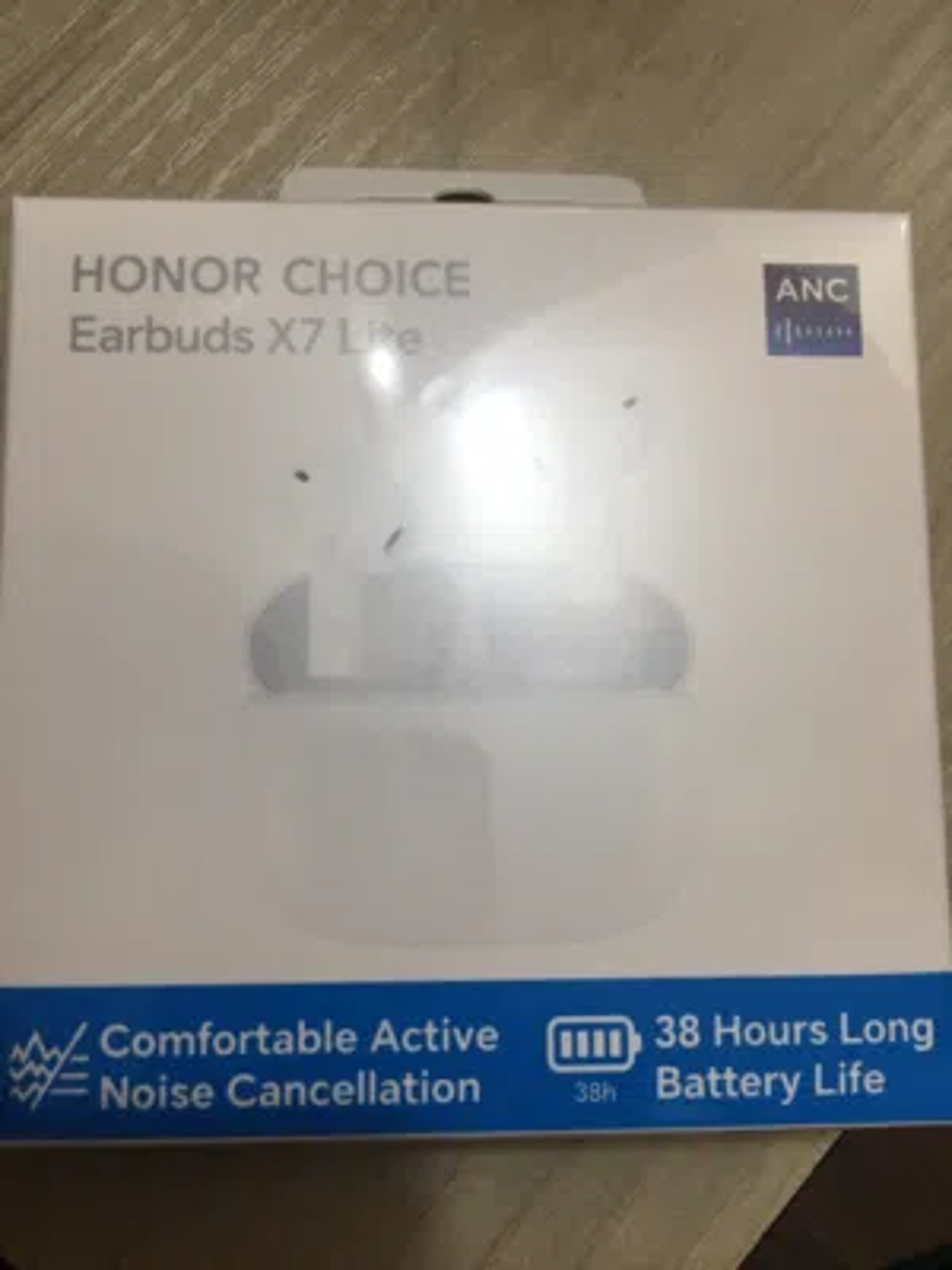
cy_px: 635
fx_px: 1063
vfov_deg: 61.7
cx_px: 476
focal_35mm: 29
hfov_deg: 48.2
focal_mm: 4.15
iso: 64
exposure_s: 1/33
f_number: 2.2
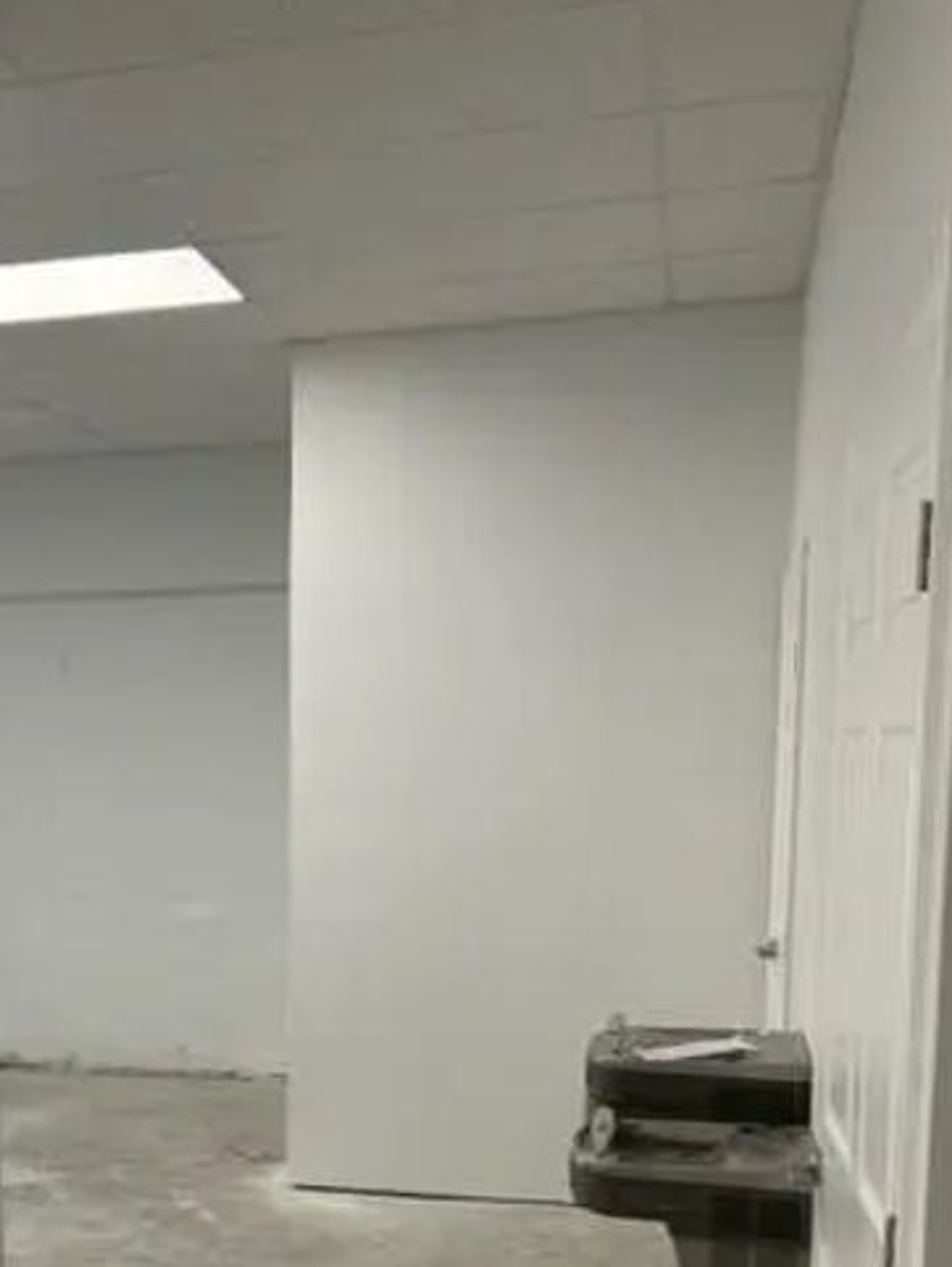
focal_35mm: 46
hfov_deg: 30.6
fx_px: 1685
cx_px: 168
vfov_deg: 39.7
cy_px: 1005
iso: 50
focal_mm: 5.7
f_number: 1.5
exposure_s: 1/161
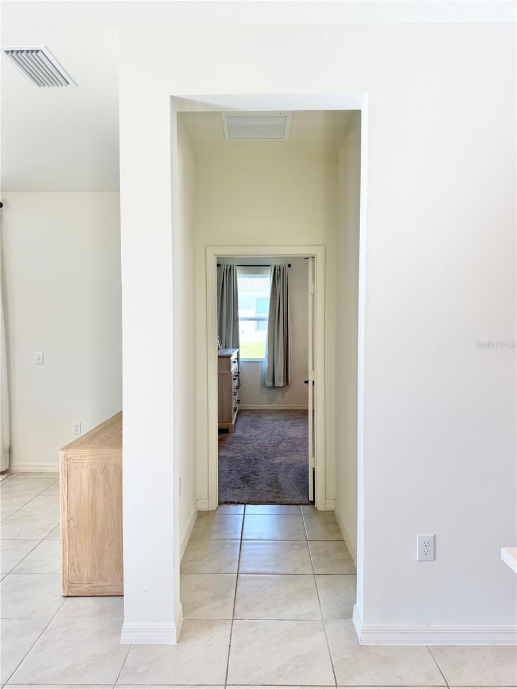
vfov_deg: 71.6
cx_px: 258
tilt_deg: -1.9
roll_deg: -0.7
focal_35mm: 24
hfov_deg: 56.8
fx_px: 478
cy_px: 344
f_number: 1.78
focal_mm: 6.76
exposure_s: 1/187
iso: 80
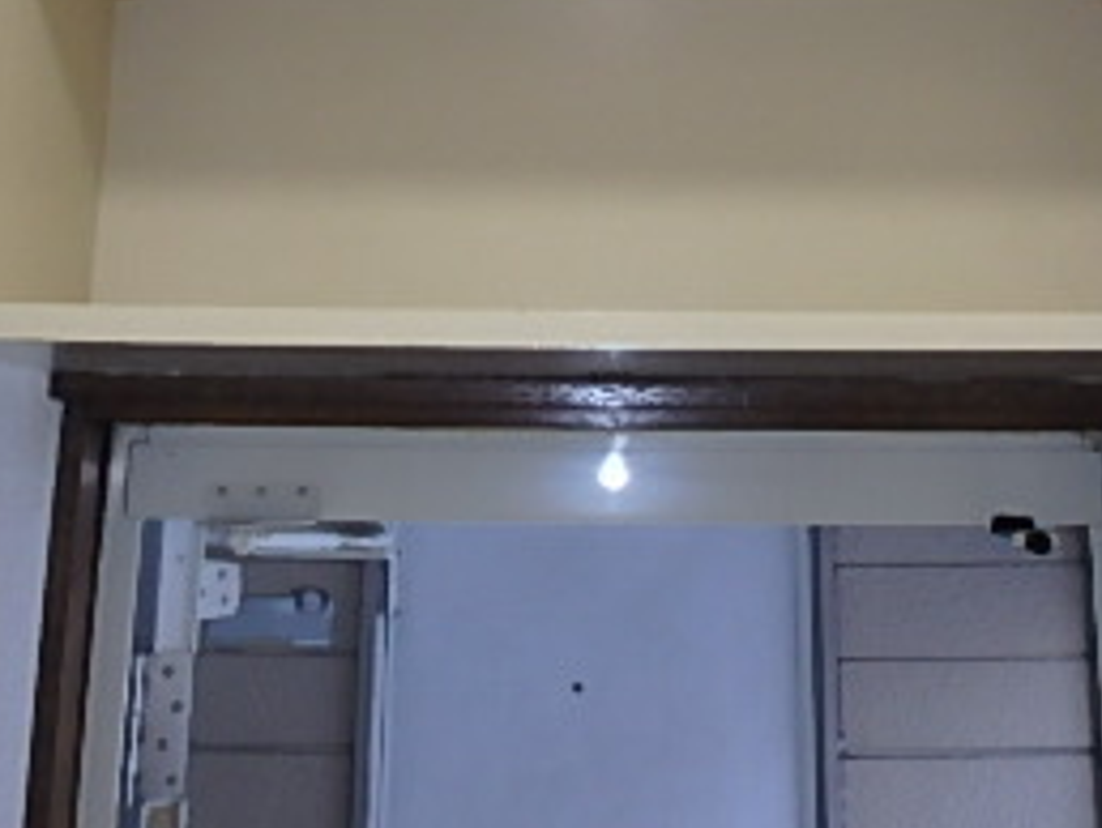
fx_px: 1657
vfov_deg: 26.4
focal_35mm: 52
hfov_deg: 36.8
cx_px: 589
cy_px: -26
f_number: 3.5
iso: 200
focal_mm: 3.7
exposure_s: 1/30
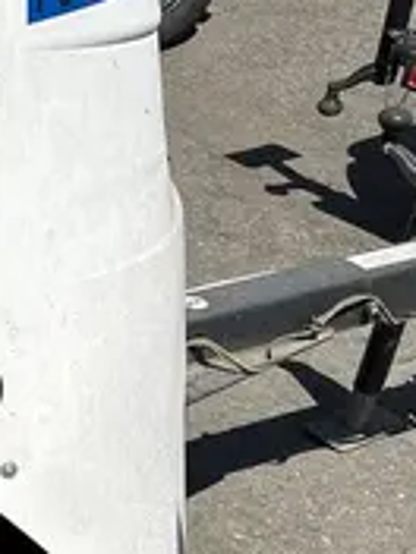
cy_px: 480
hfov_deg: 12.5
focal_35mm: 108
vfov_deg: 18.0
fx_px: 1731
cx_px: -325
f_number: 1.5
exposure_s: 1/5587
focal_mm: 5.7
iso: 50
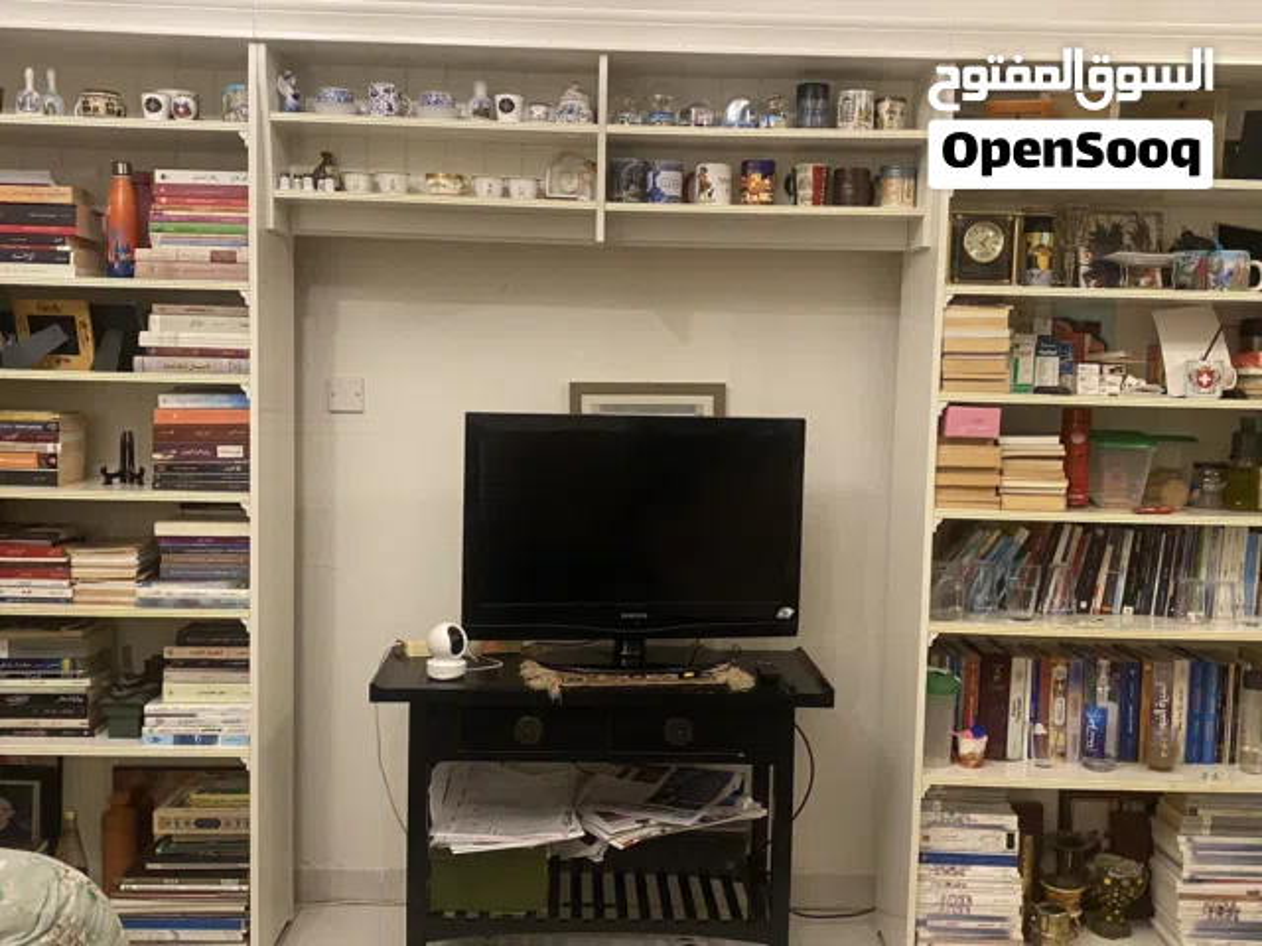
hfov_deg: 67.3
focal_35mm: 26
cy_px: 473
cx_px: 631
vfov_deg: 53.1
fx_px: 948
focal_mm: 4.25
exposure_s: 1/33
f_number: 1.8
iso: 400
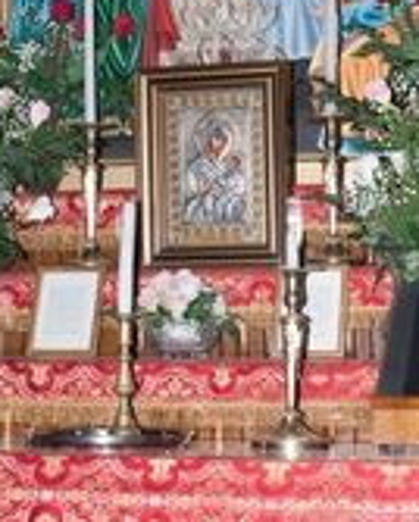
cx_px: 208
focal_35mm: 91
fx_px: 1408
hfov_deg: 16.9
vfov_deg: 21.0
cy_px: 209
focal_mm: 24
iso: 1250
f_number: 5
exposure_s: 1/100
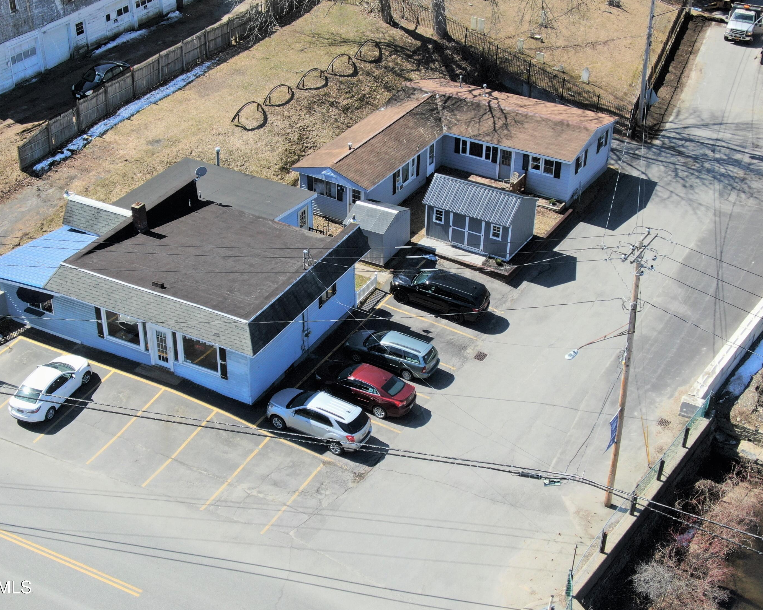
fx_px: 1152
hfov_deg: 36.6
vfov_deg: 29.7
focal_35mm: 51
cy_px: 305
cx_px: 355
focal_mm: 8.6
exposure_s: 1/500
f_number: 3.8
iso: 100
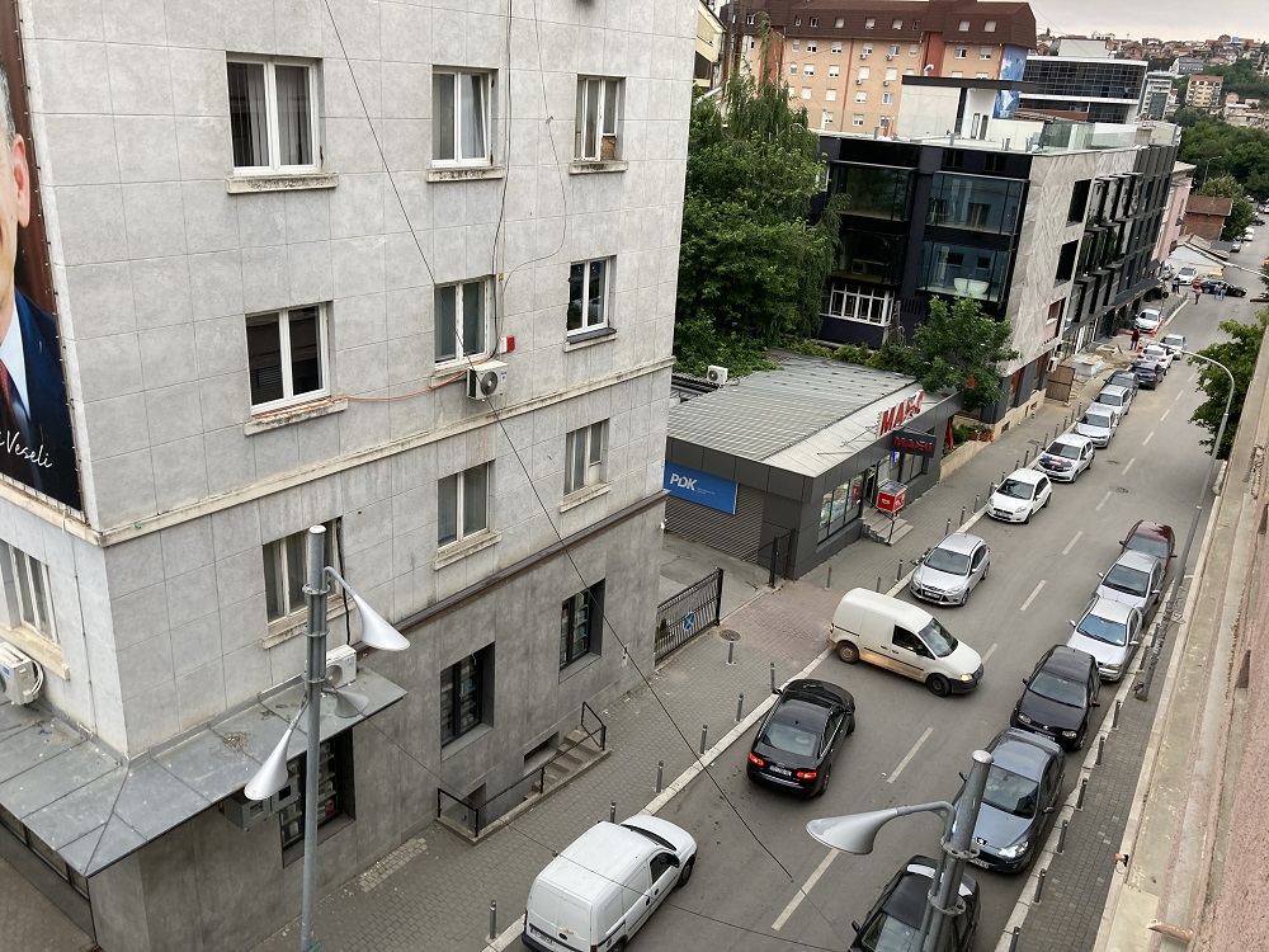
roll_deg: -3.5
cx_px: 634
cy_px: 476
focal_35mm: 28
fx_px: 1026
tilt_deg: -20.6
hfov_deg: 63.4
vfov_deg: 49.7
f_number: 1.8
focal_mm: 3.99
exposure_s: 1/121
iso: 64
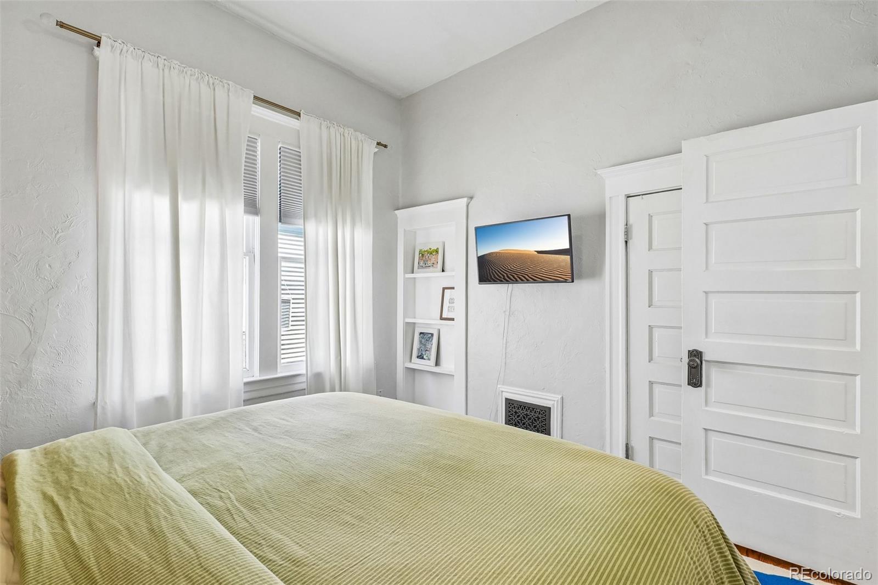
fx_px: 388
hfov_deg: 97.1
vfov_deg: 74.1
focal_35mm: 16
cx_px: 439
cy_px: 292
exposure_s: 1/20
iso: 800
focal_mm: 10.6
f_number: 8
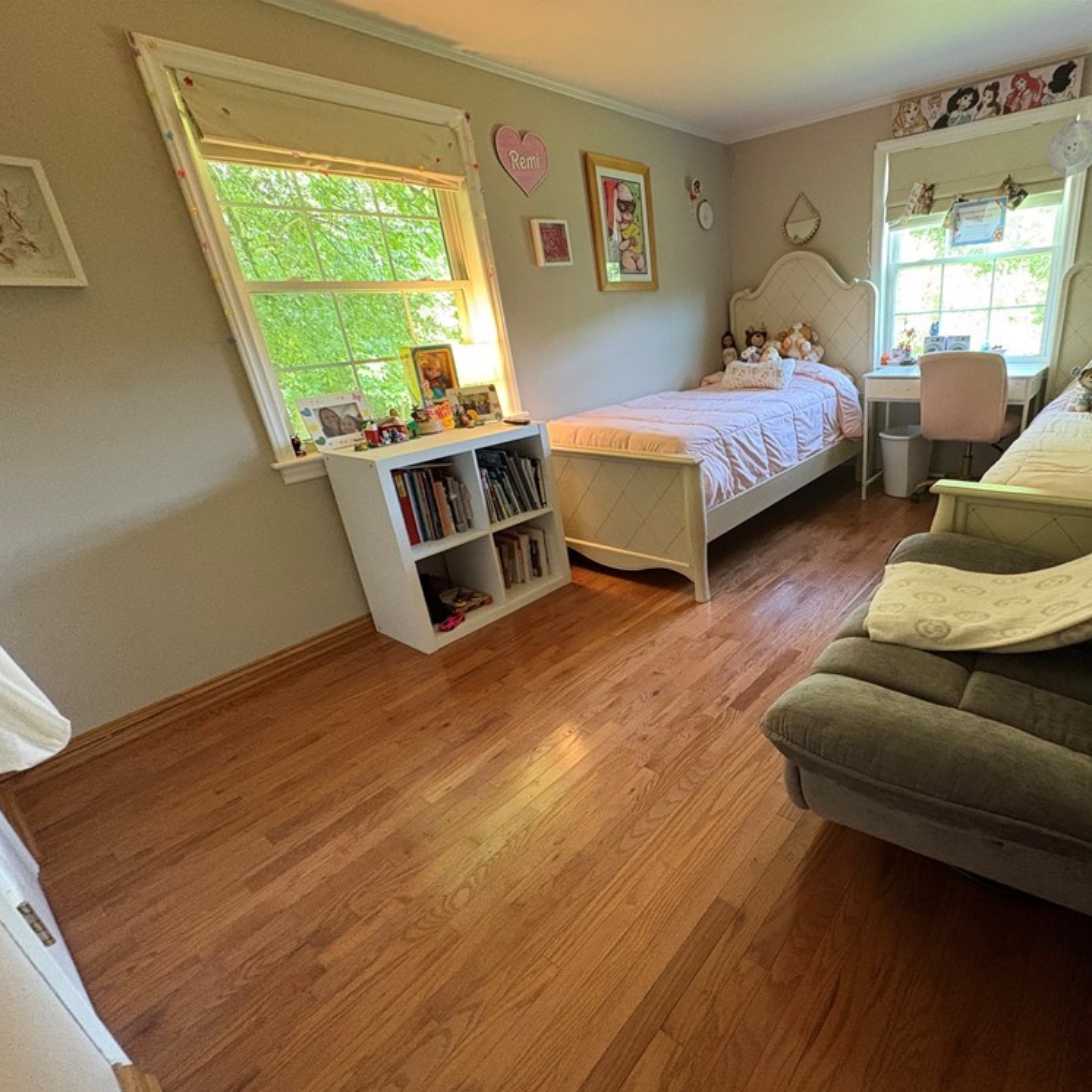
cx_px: 709
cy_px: 560
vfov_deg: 84.0
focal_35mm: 17
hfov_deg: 81.7
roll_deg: +5.3
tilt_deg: -22.6
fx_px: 607
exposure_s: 1/60
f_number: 2.2
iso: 640
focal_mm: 2.22
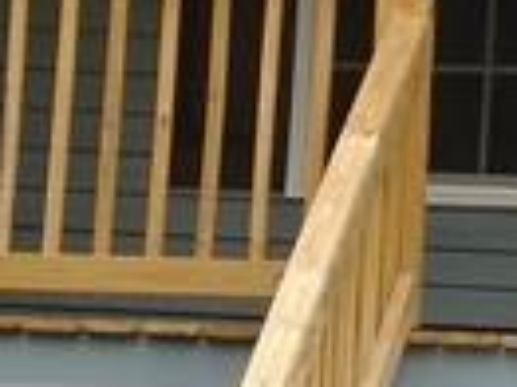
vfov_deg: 3.9
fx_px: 5715
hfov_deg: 5.1
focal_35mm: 383
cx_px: 1137
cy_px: -213
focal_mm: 8.7
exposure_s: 1/100
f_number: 4.5
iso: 100
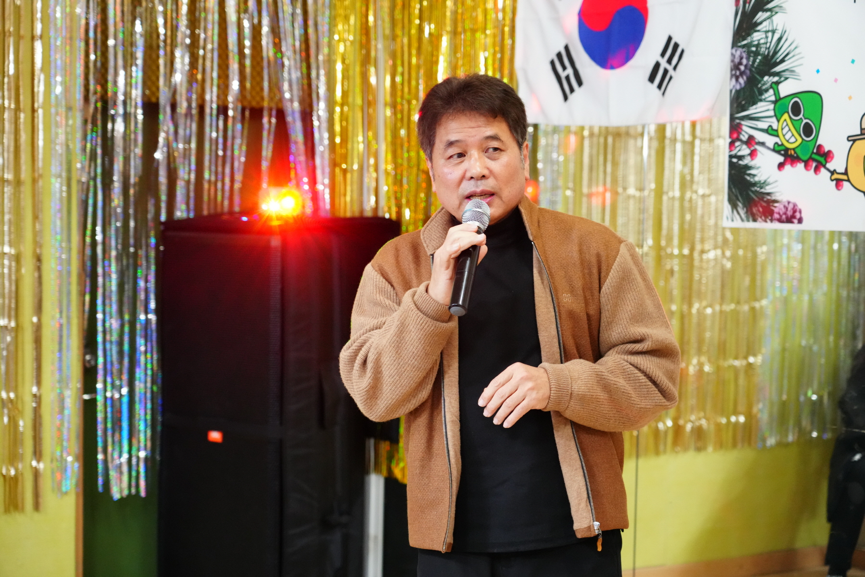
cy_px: 288
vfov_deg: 18.7
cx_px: 432
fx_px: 1754
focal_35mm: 73
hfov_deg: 27.7
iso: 6400
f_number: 4
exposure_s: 1/160
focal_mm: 73
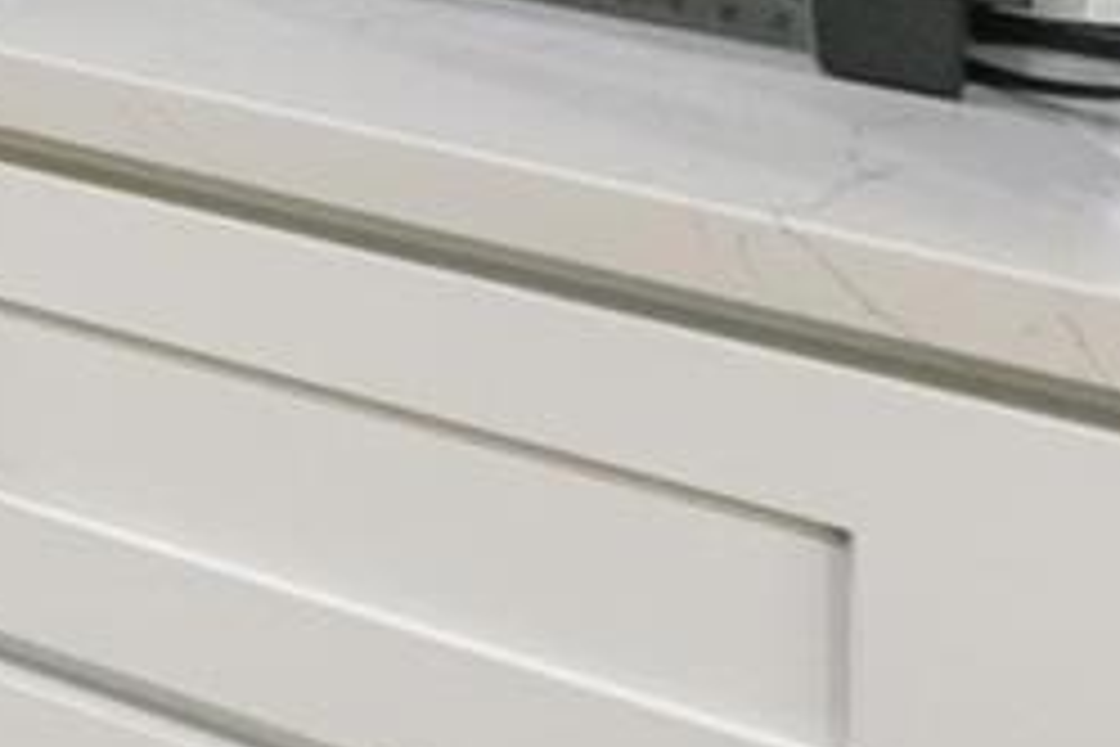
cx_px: -2047
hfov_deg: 12.4
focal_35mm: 90
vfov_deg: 12.3
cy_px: -1004
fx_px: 2800
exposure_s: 1/40
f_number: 7.1
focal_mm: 14
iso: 2000
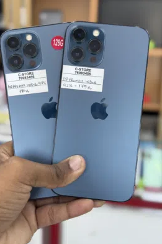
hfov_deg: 26.4
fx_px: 345
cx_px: 72
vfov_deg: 38.9
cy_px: 124
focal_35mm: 51
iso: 64
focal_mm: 6.76
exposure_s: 1/345
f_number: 1.78
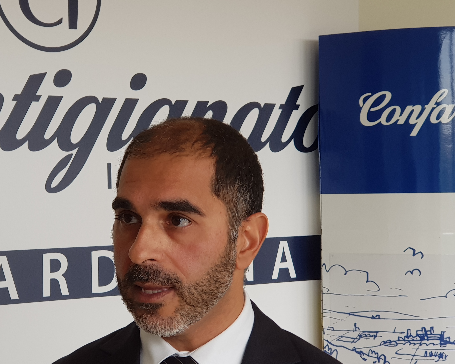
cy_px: 205
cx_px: 176
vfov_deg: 20.7
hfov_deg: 25.7
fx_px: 996
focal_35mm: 74
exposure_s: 1/39
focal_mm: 6
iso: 25
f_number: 2.4
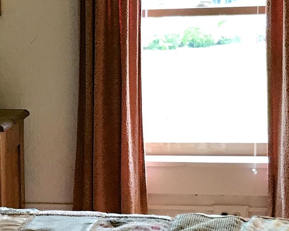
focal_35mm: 112
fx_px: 958
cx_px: 2
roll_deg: +1.8
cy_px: 132
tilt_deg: -8.0
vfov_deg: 13.8
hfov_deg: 16.8
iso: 32
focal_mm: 3.99
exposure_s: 1/30
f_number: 1.8
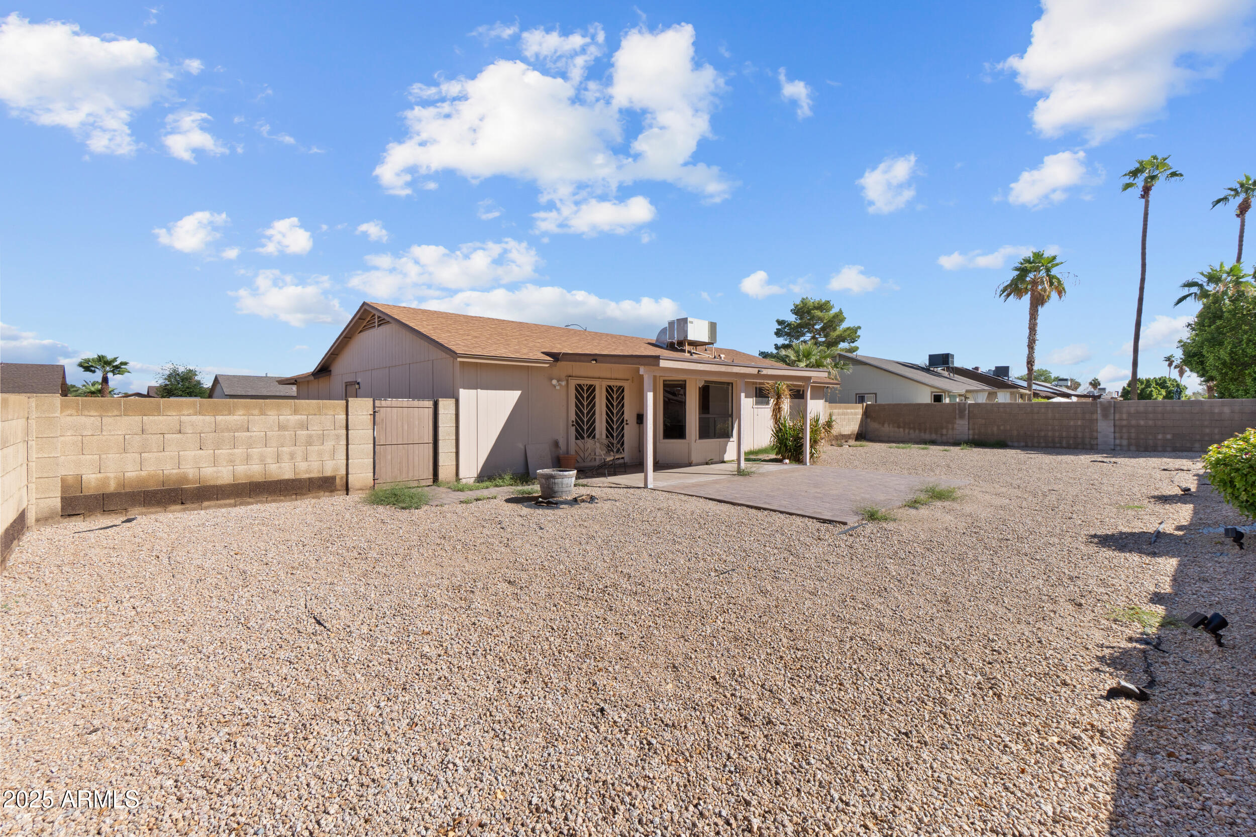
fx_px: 523
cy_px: 418
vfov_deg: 77.3
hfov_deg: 100.4
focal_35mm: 15
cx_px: 628
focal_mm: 10
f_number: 9
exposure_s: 1/125
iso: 250
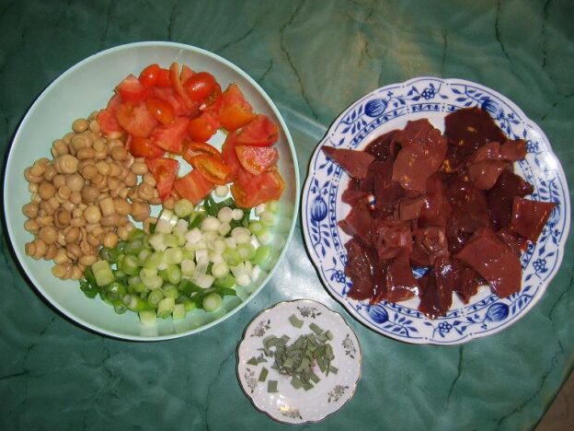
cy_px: 219
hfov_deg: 47.9
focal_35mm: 39
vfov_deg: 36.8
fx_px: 647
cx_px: 281
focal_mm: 7.8
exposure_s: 1/30
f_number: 2.8
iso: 100
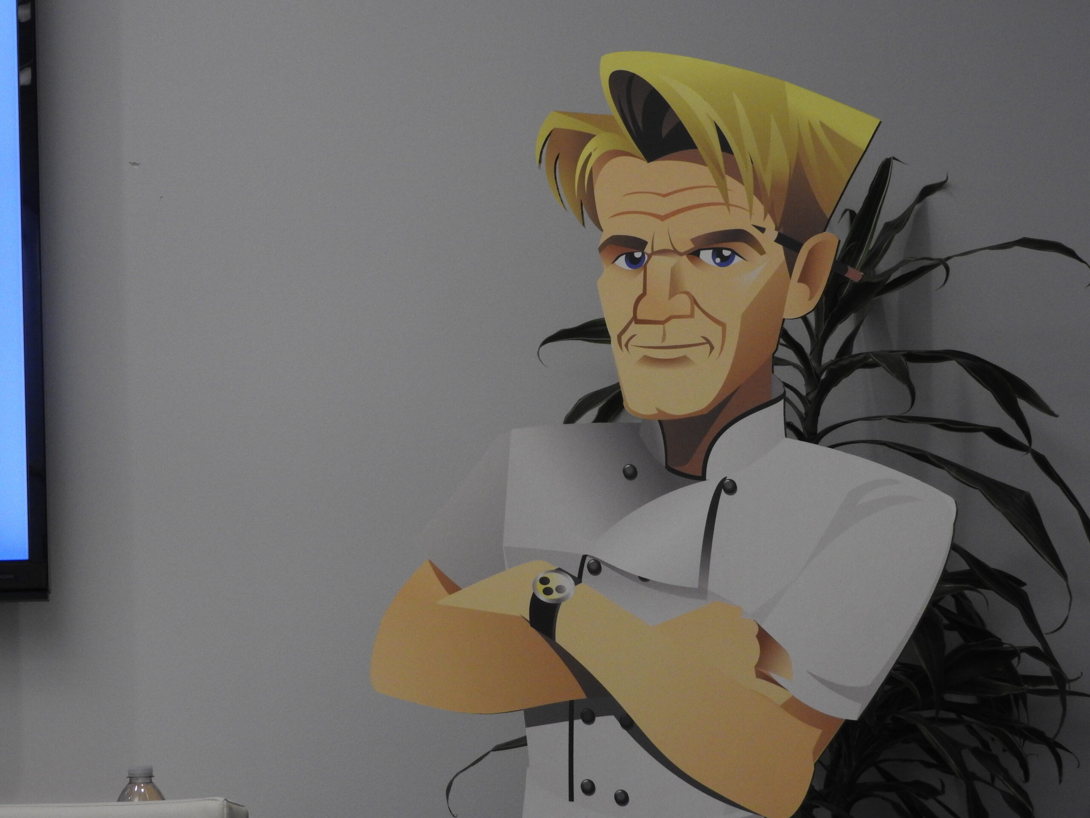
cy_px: 409
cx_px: 545
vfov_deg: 11.0
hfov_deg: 14.6
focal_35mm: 135
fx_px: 4251
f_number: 5
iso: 400
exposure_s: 1/50
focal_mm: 24.2
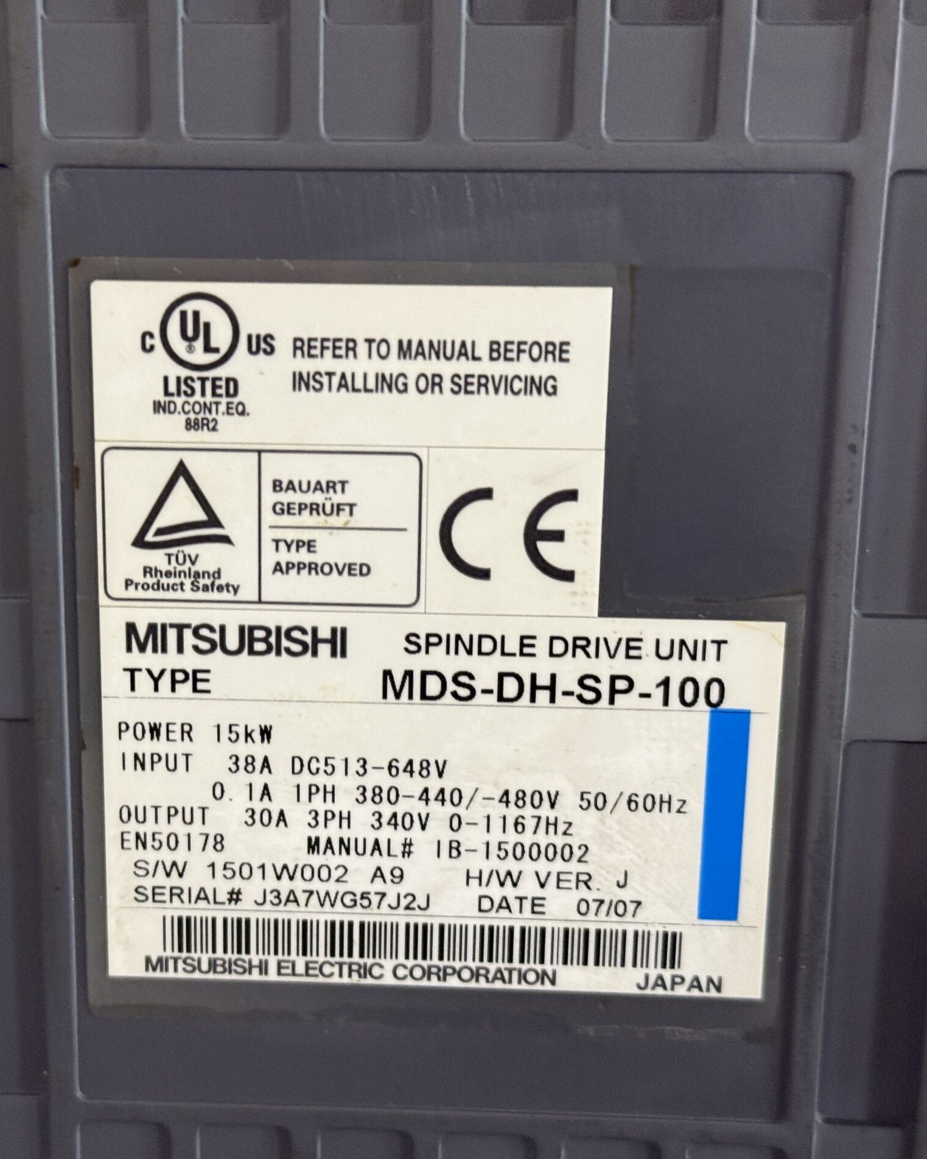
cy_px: 582
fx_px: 2161
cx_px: 298
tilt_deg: -18.1
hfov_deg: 24.1
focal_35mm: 63
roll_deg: -0.6
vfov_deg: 30.0
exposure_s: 1/33
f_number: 1.78
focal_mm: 6.76
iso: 200
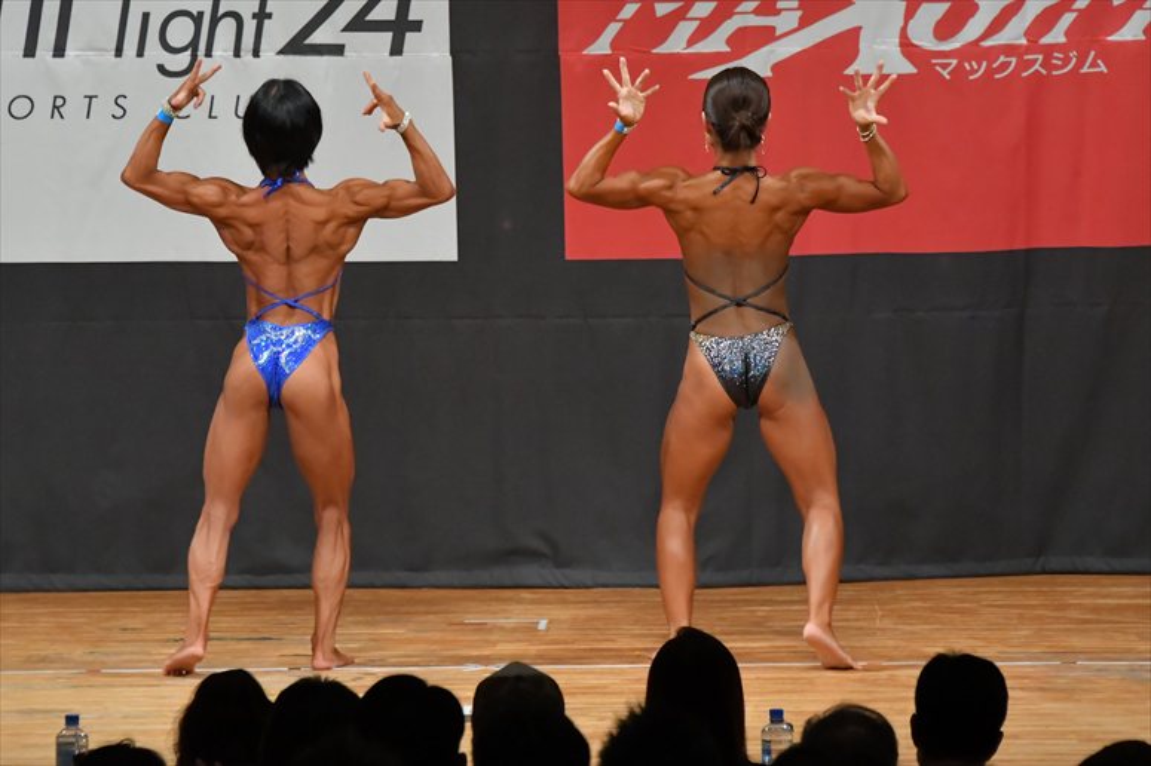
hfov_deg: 7.2
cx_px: 576
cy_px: 383
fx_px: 9108
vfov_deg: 4.8
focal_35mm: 285
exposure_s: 1/400
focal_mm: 190
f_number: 5.6
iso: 7200
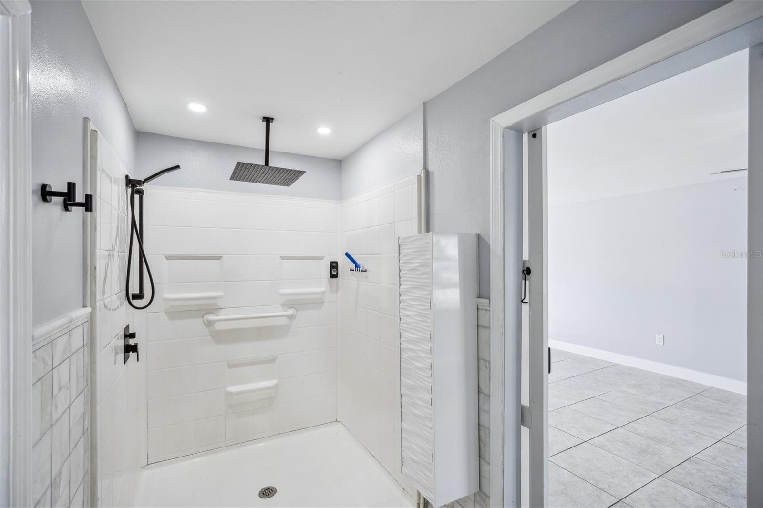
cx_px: 382
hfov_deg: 96.7
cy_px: 254
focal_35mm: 16
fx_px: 339
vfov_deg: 73.7
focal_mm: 16
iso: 400
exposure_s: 1/90
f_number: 4.5
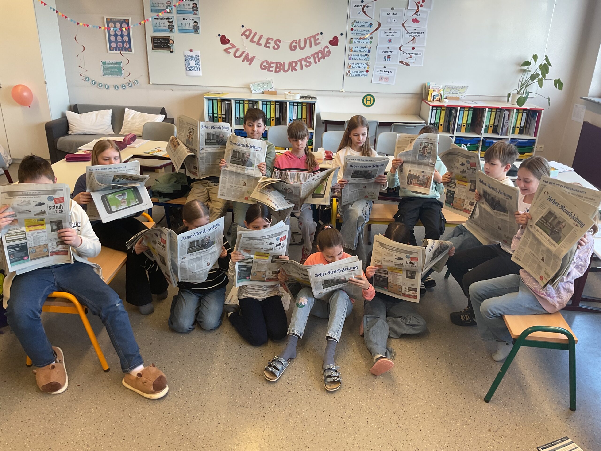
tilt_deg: -23.8
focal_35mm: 29
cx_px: 300
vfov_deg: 48.2
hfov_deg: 61.7
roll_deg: -1.4
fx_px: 503
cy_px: 226
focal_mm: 3
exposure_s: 1/60
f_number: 1.8
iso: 40
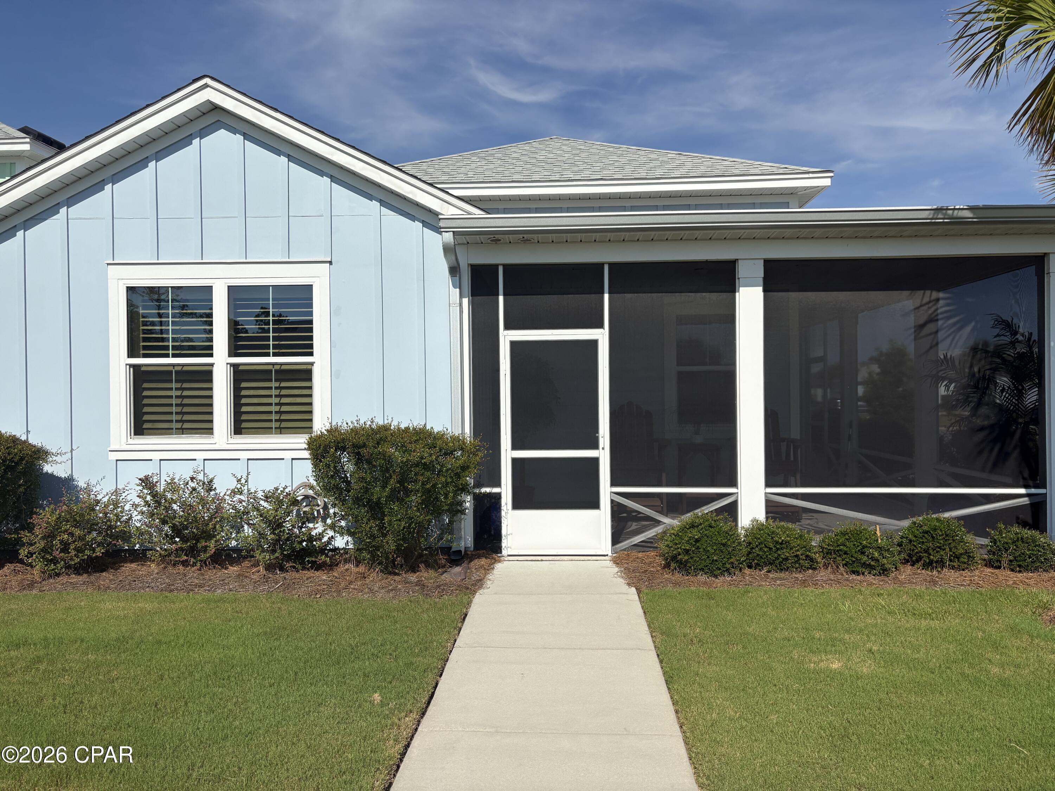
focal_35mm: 26
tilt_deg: -0.5
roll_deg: +1.3
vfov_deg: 53.1
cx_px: 528
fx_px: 792
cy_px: 396
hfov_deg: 67.3
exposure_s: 1/7813
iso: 50
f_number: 1.6
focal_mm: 5.96
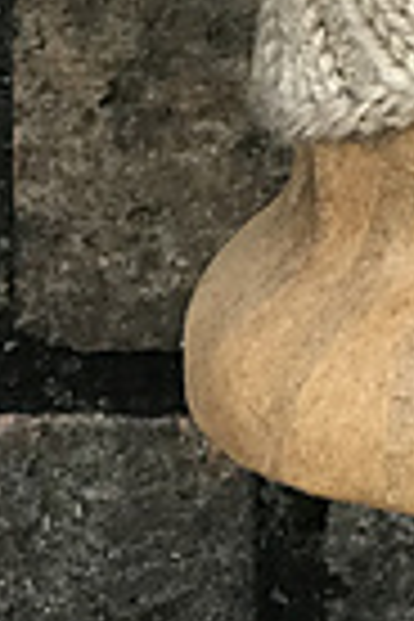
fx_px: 4726
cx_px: 549
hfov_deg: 5.0
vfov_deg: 7.4
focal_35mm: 274
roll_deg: +2.7
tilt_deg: -7.1
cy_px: -396
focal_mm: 6.6
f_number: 2.8
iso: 25
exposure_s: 1/60
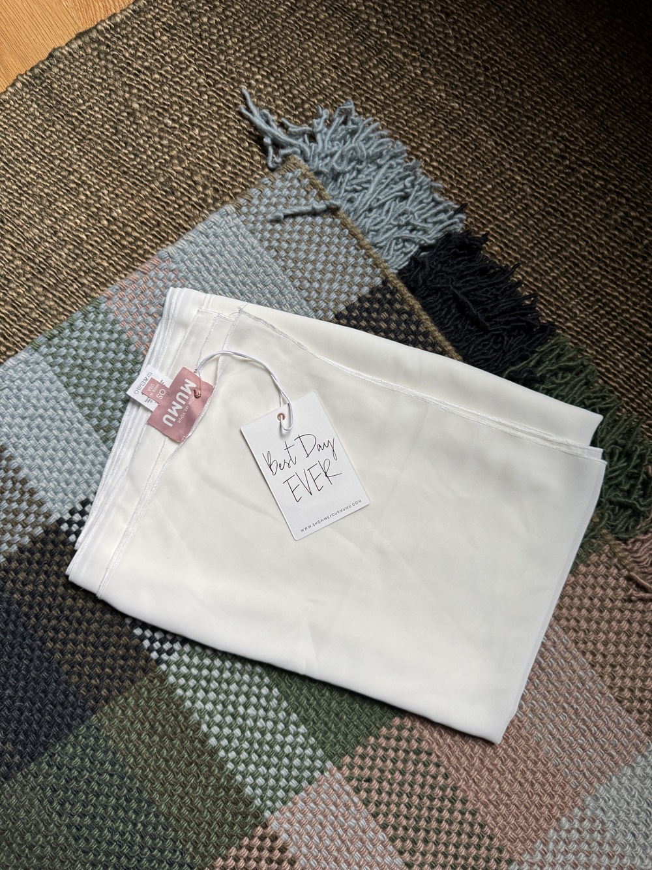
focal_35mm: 24
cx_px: 326
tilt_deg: -83.1
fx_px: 603
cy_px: 435
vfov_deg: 71.6
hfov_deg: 56.8
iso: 200
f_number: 1.78
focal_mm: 6.76
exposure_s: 1/74
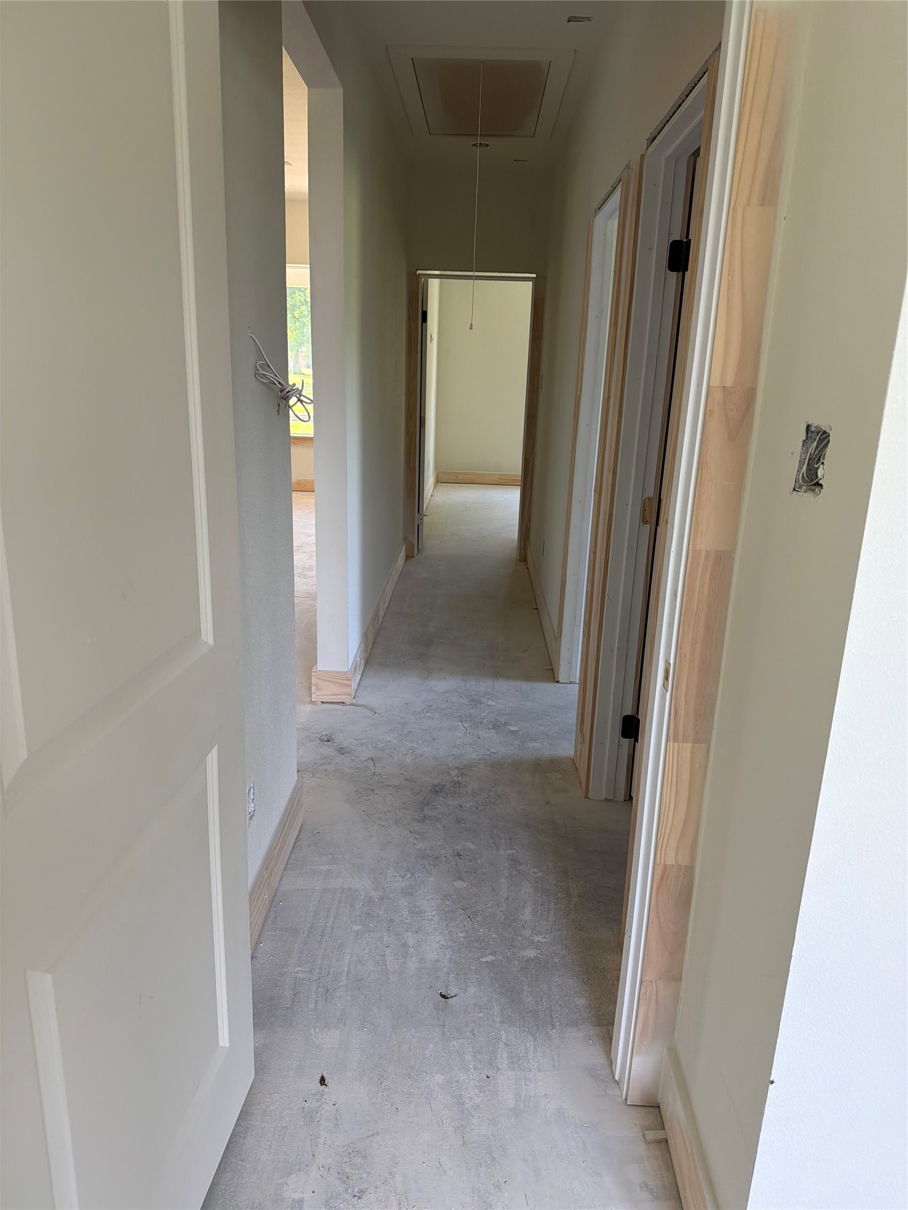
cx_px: 454
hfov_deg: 56.8
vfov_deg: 71.6
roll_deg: -2.2
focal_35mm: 24
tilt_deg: -15.5
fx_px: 839
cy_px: 605
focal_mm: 6.76
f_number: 1.78
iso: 125
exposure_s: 1/149
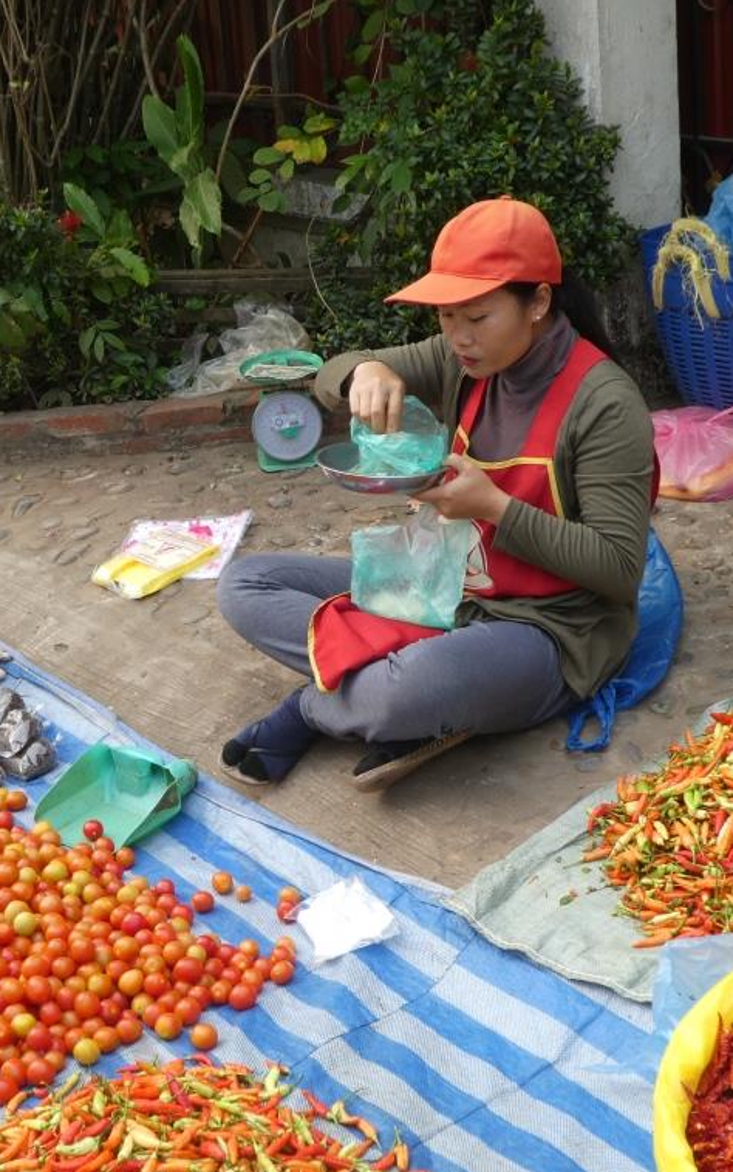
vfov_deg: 32.5
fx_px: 2013
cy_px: 589
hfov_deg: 20.6
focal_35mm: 63
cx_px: 320
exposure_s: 1/80
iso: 100
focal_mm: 7.8
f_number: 3.9
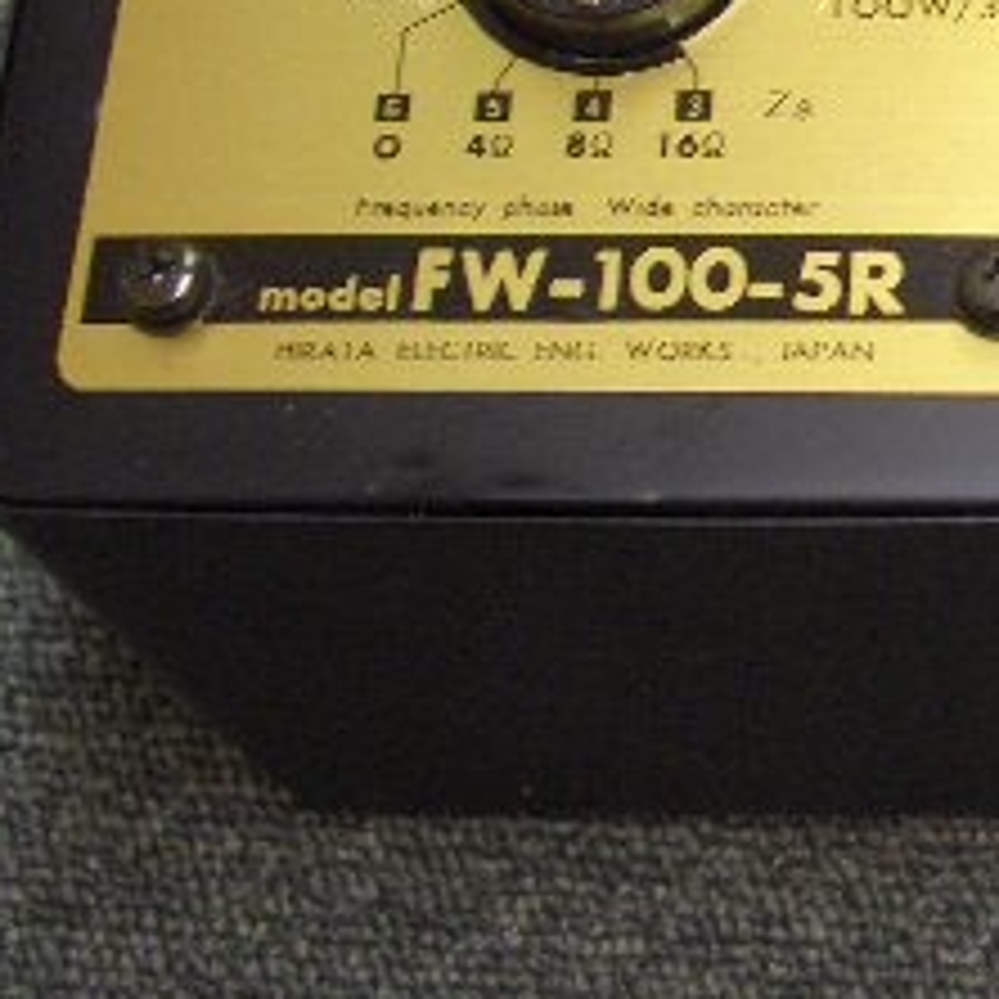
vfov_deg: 19.4
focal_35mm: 89
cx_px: 1310
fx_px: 2906
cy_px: 266
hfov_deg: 18.2
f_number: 2.6
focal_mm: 5.8
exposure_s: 1/20
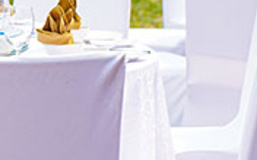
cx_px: -156
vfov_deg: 4.0
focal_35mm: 325
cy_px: 66
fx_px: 2276
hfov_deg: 6.4
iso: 100
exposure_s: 1/160
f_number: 4
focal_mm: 70
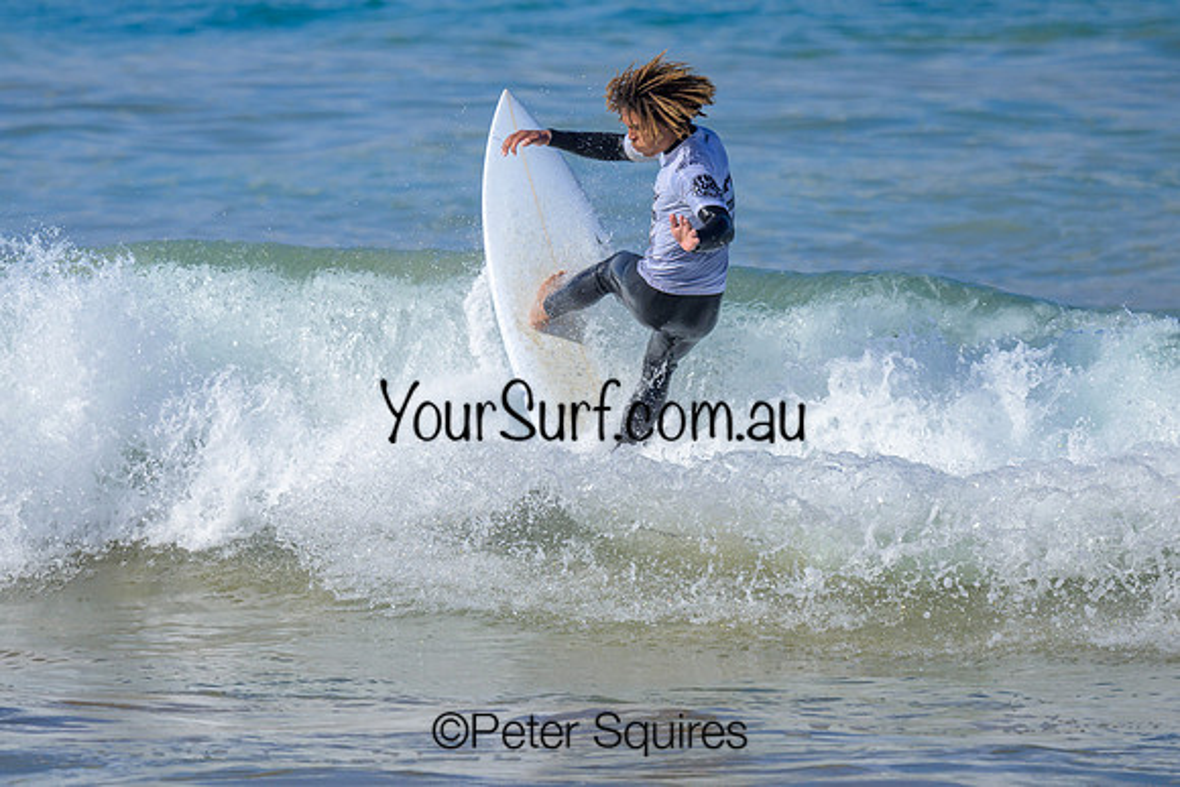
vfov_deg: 1.3
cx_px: 516
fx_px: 36010
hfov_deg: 1.9
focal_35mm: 1098
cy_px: 295
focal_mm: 800
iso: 250
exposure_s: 1/2000
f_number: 6.3
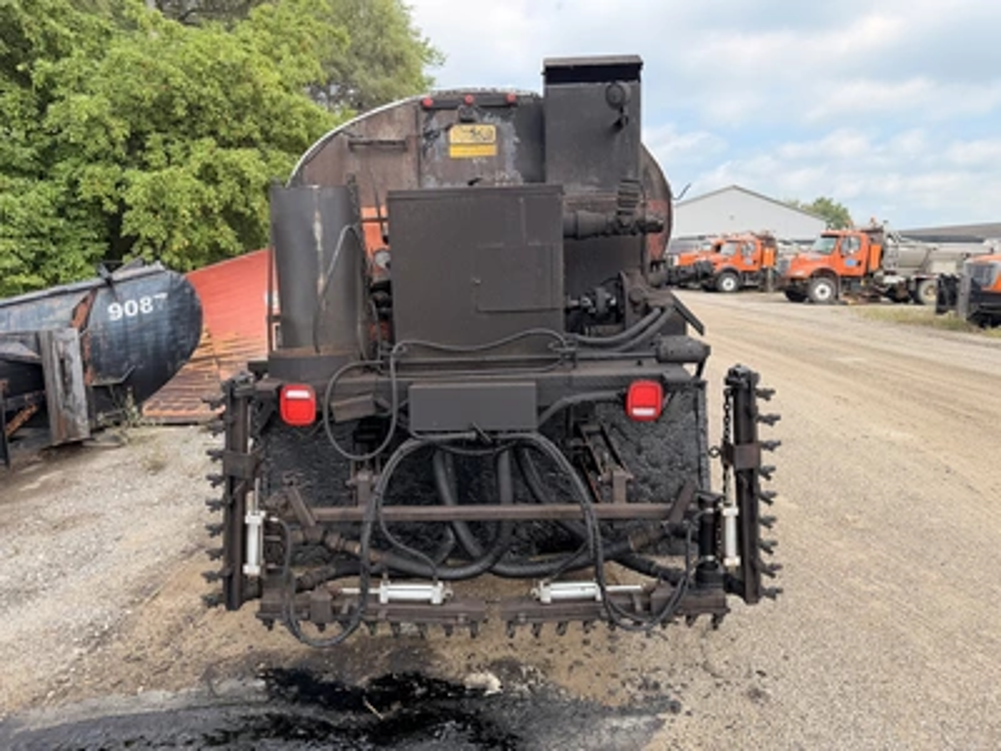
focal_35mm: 24
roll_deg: +1.0
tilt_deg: -8.9
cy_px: 376
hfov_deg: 71.6
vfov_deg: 56.8
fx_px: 694
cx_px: 500
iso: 100
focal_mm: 6.76
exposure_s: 1/1618
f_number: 1.78
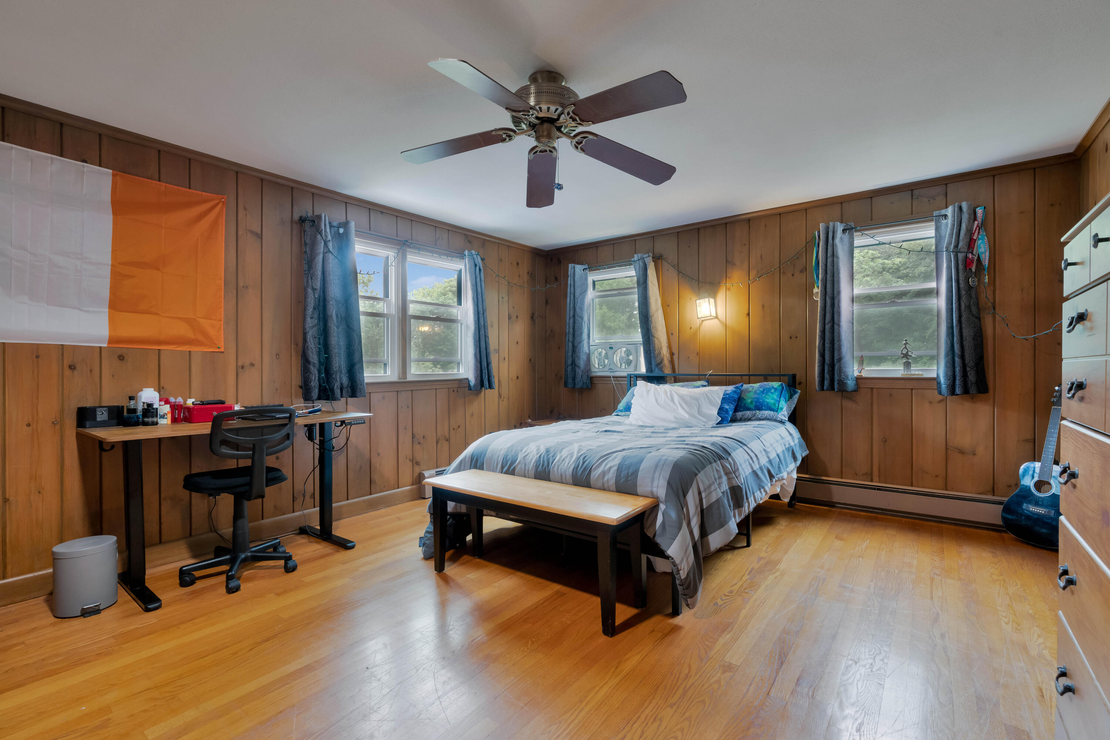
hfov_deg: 96.7
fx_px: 493
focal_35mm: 16
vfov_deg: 73.8
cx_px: 555
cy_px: 370
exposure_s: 1/125
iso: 800
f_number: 8
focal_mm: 16
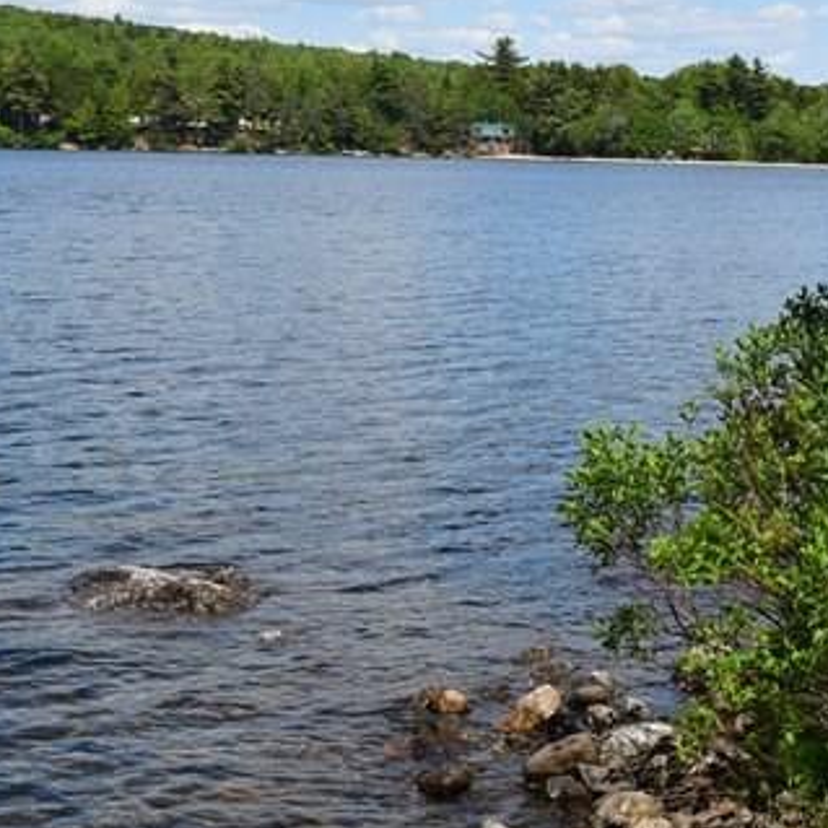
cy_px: 289
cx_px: 675
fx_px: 2354
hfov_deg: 19.7
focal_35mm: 87
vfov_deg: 19.9
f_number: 11
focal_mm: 34
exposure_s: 1/500
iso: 360
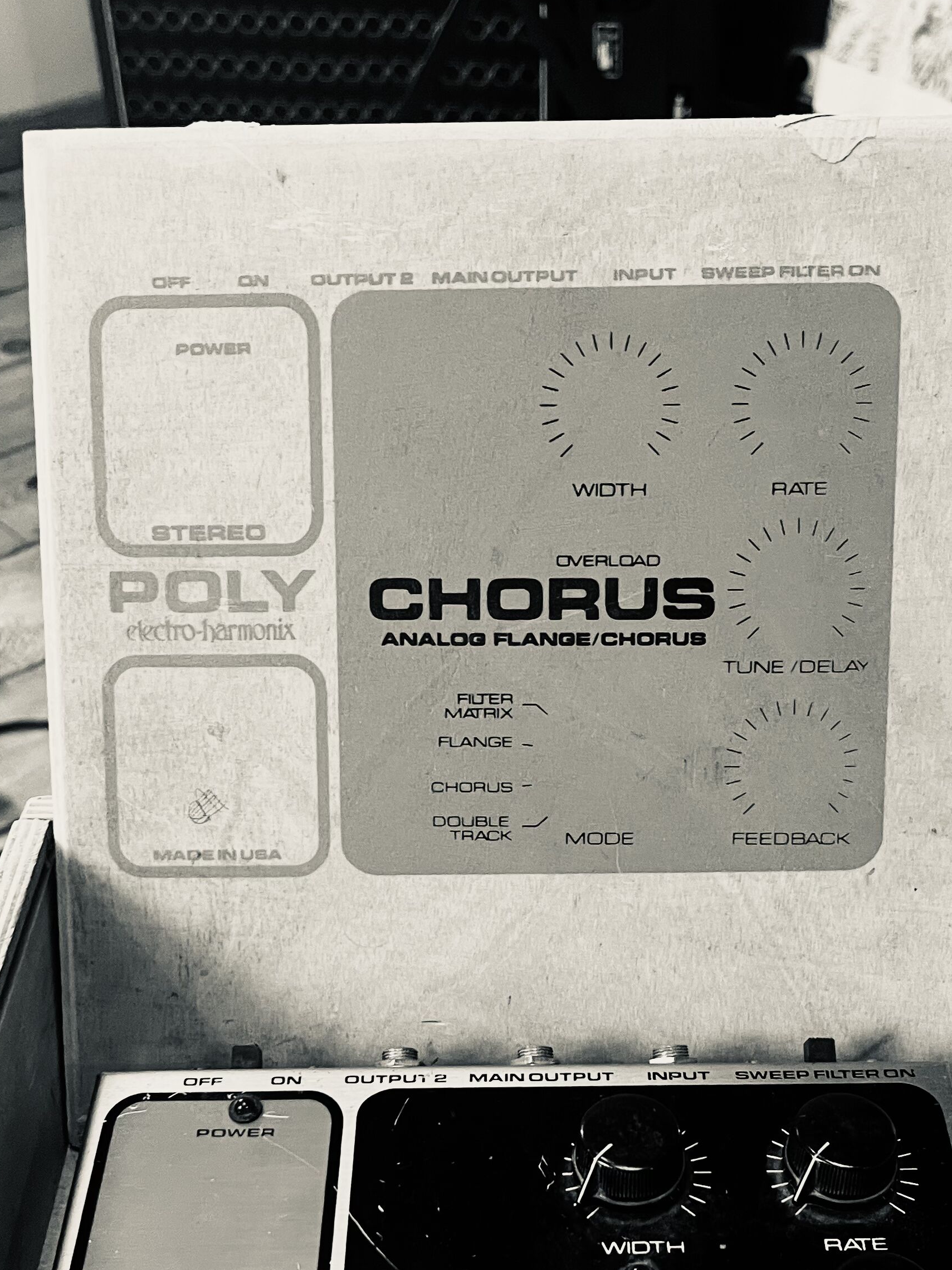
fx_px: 1687
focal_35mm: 46
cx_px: 515
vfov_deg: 40.6
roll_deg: -1.1
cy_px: 867
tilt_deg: -40.7
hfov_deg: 31.5
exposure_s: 1/50
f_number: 1.6
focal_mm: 5.1
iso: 250
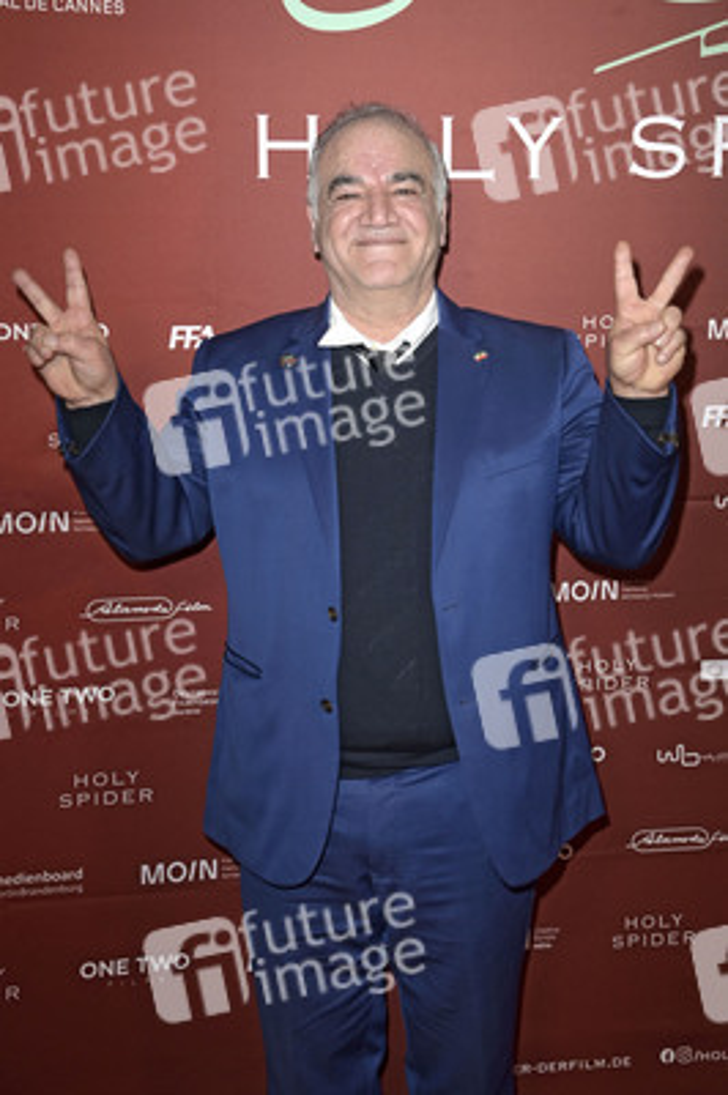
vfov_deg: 29.7
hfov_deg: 20.0
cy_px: 548
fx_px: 2066
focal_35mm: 68
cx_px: 364
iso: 400
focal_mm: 68
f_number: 5.6
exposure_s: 1/250
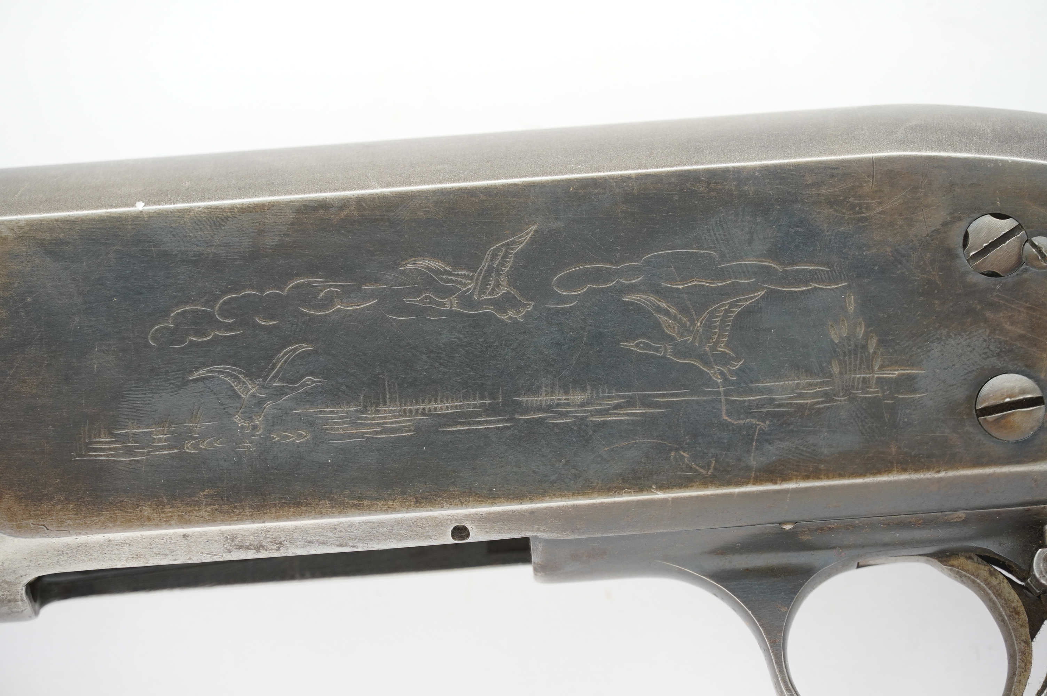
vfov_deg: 7.7
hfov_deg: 11.6
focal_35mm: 177
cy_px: 348
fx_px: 5143
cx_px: 524
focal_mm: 118
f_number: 5.6
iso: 500
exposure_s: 1/60
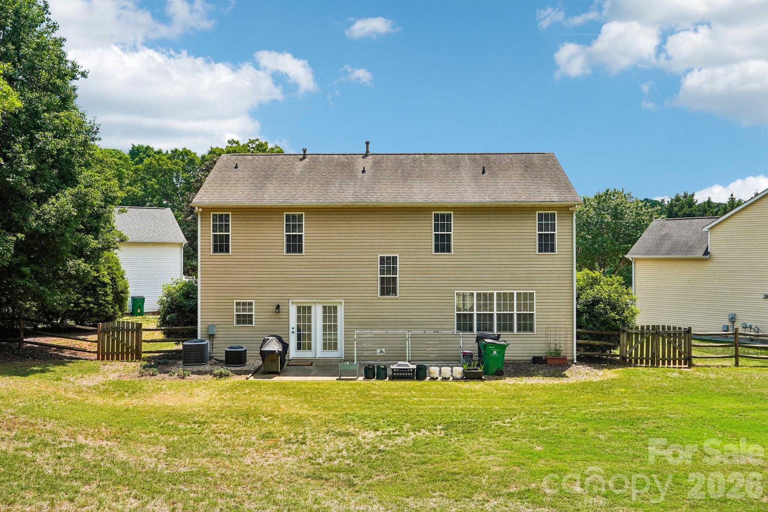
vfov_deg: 43.6
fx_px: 640
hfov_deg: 61.9
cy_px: 256
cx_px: 384
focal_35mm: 30
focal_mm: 20
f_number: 8
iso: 100
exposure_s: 1/200
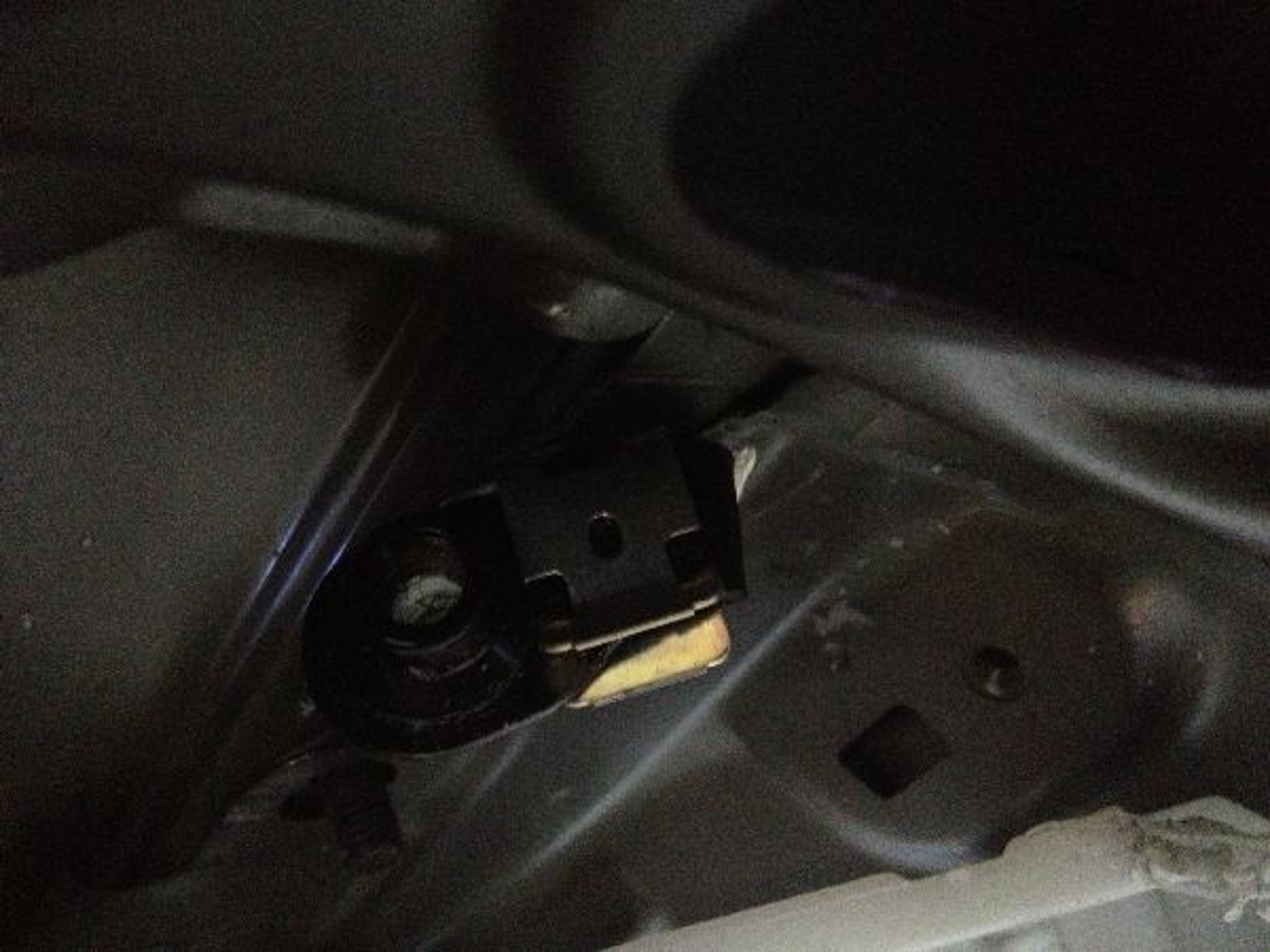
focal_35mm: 35
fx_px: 1284
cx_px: 635
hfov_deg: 52.6
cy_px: 476
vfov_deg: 40.7
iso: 800
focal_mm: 4.28
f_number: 2.4
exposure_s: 1/15
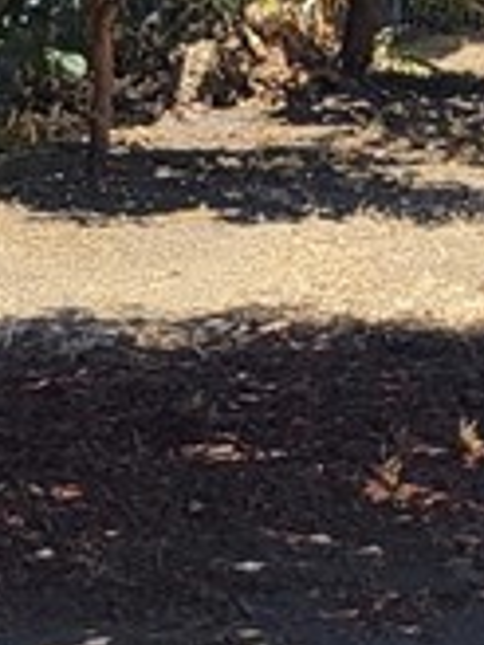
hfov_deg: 8.4
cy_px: -146
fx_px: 3020
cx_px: 1173
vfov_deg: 11.9
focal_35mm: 162
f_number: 1.8
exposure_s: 1/2077
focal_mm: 5.4
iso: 40
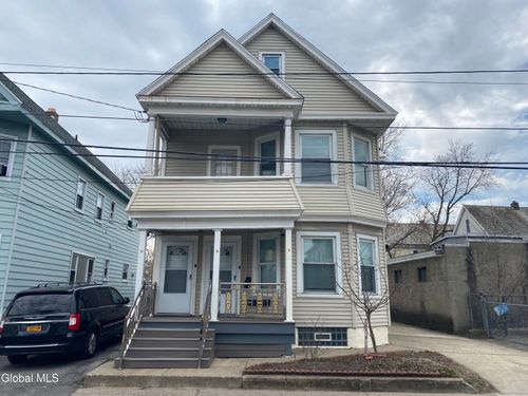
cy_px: 198
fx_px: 397
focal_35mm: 26
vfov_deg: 53.1
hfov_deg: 67.3
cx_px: 264
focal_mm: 4.25
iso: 32
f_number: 1.8
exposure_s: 1/2688
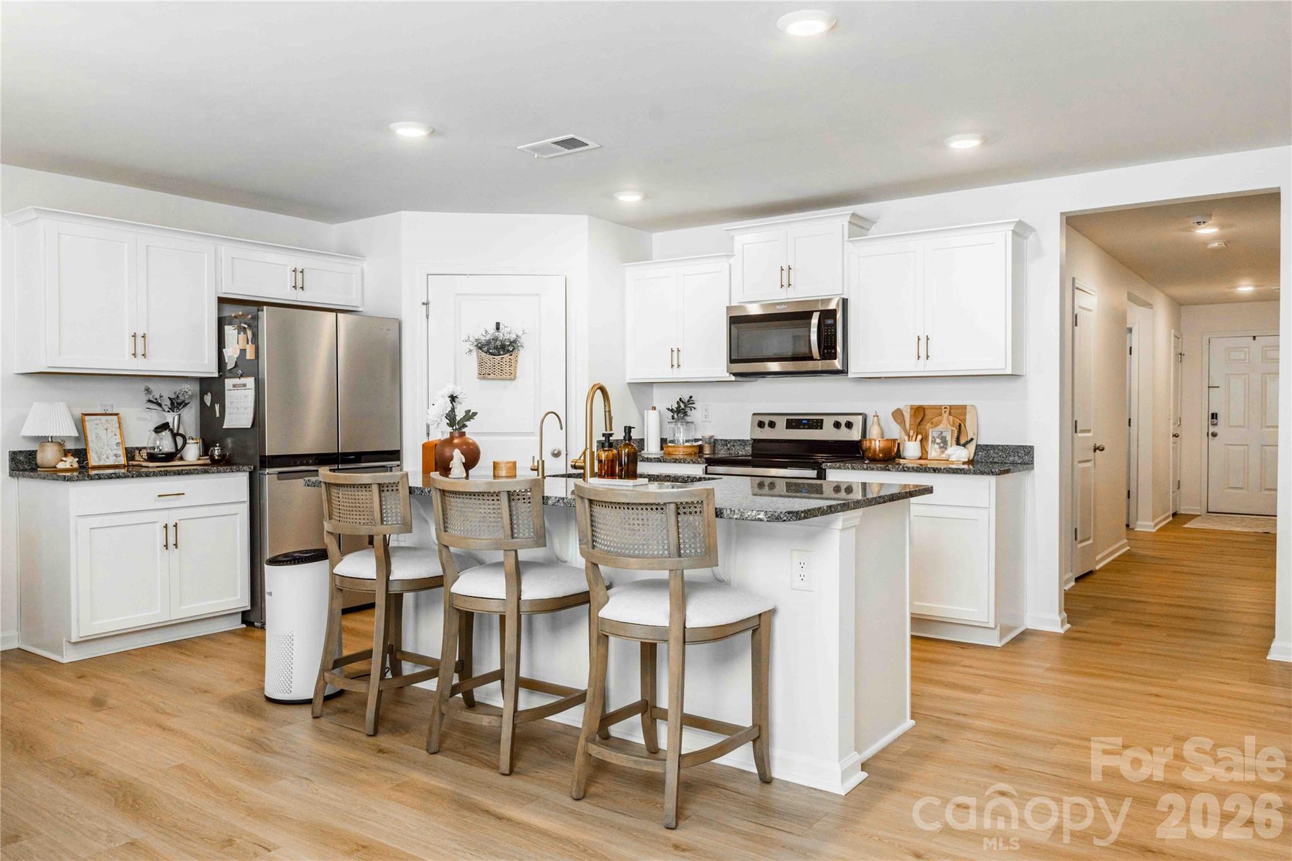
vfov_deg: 51.3
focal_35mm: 25
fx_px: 897
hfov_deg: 71.5
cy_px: 430
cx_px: 646
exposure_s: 1/25
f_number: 11
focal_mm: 25
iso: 100
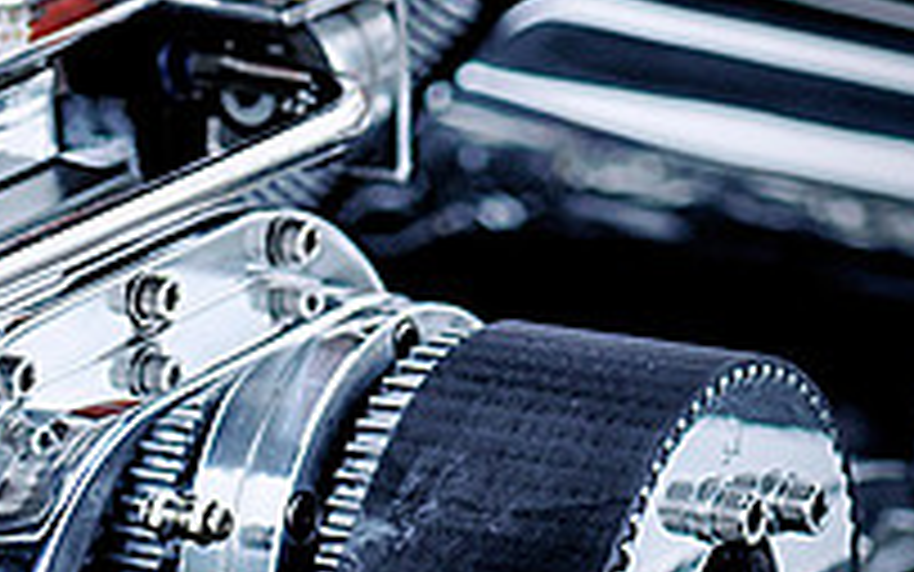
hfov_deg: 6.8
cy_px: 387
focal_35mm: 305
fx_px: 7599
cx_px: -347
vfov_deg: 4.3
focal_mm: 105
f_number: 4
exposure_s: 1/100
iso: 800
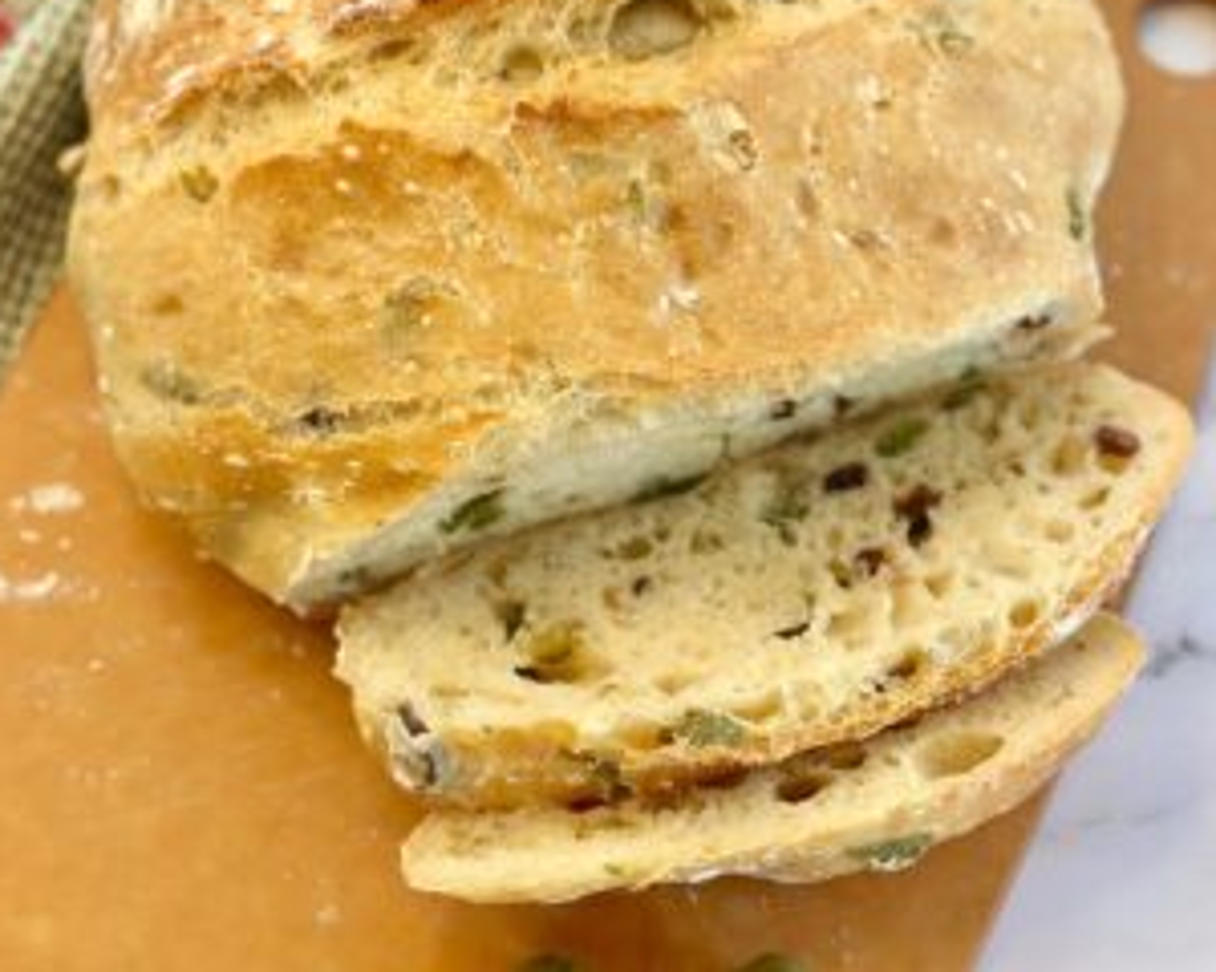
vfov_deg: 19.6
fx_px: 2807
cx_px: 553
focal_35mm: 78
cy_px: 304
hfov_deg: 24.4
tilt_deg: -62.8
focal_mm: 6.86
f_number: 1.78
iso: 80
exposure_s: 1/127
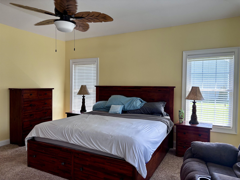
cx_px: 120
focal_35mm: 26
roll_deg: -0.7
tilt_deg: -1.7
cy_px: 90
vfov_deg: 53.1
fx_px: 180
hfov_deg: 67.3
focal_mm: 5.96
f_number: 1.6
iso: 100
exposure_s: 1/120
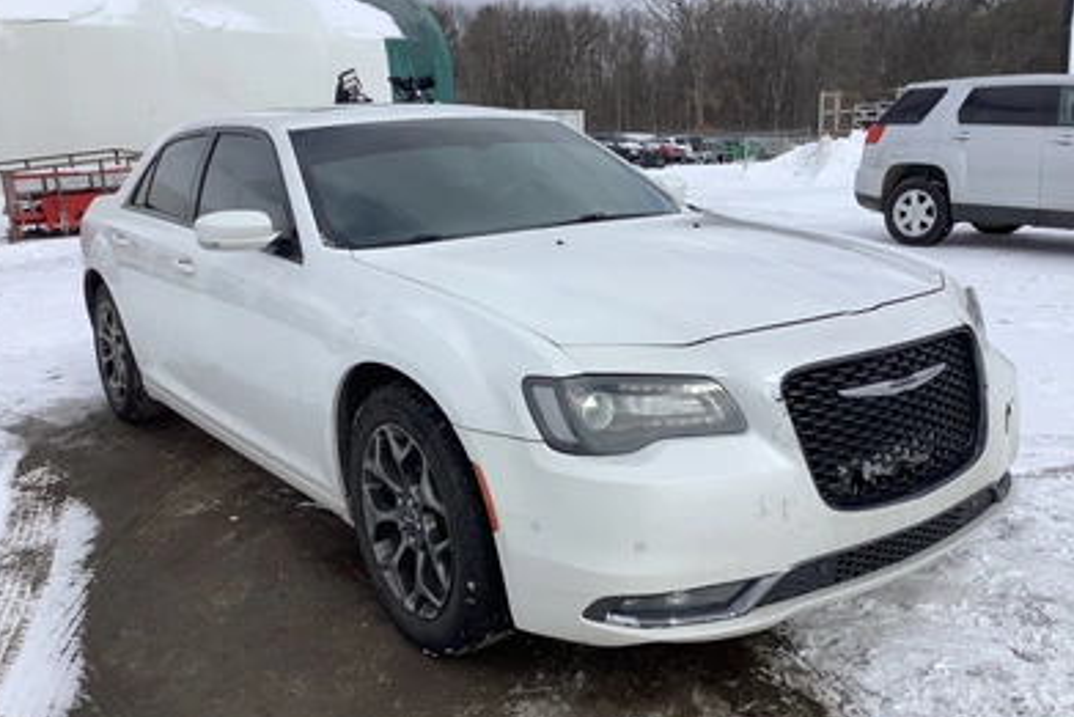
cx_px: 530
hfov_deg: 57.2
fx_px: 985
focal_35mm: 33
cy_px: 357
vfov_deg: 40.0
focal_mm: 3.3
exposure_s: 1/2203
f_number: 2.4
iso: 25
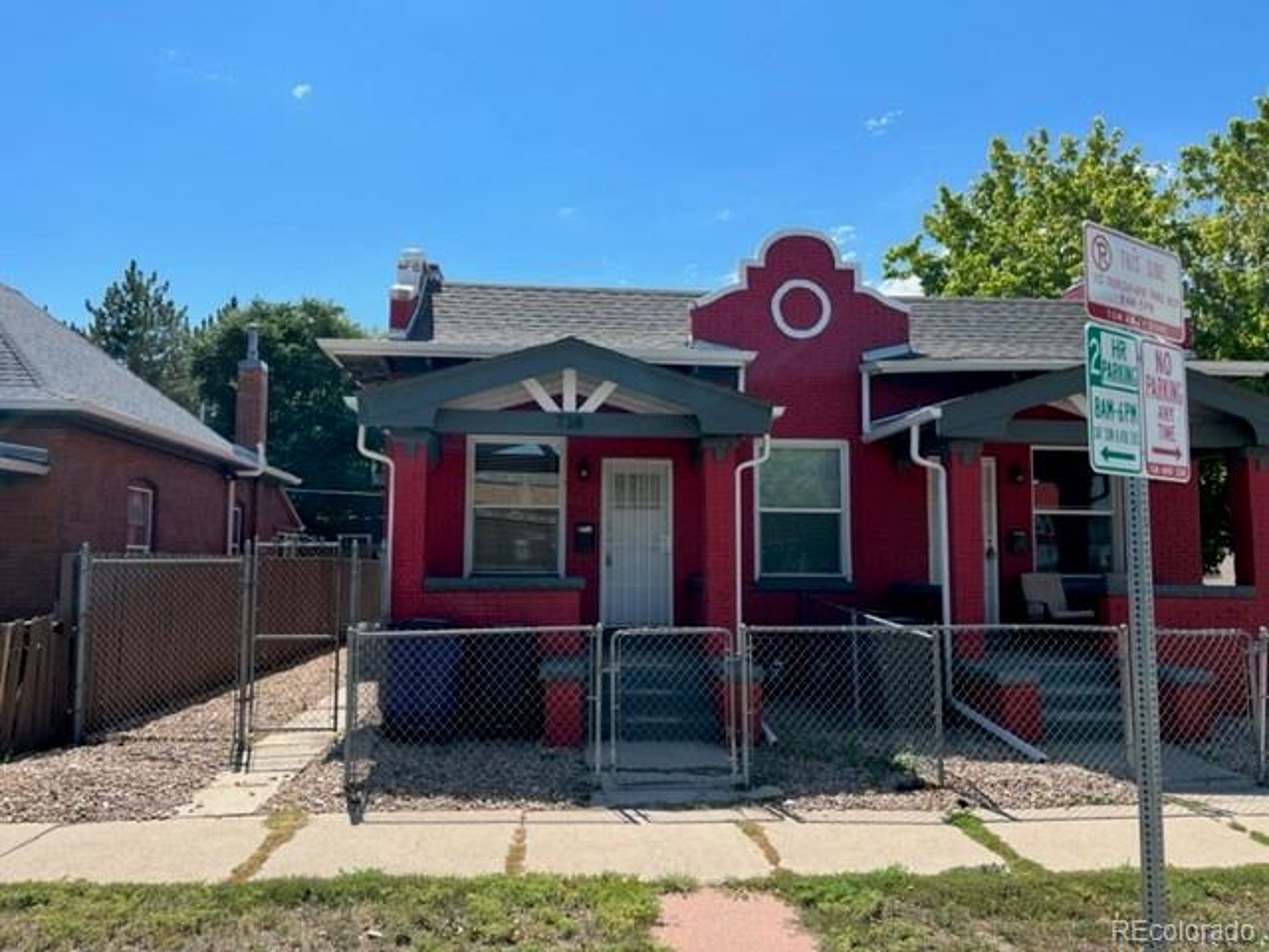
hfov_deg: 67.3
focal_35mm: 26
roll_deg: +0.7
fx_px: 953
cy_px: 476
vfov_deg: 53.1
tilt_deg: +5.2
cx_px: 634
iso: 50
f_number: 1.5
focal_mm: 5.7
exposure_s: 1/3460
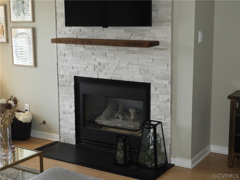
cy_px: 90
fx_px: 416
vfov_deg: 24.4
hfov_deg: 32.2
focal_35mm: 60
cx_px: 120
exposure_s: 1/30
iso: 200
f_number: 4.2
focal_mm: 10.7
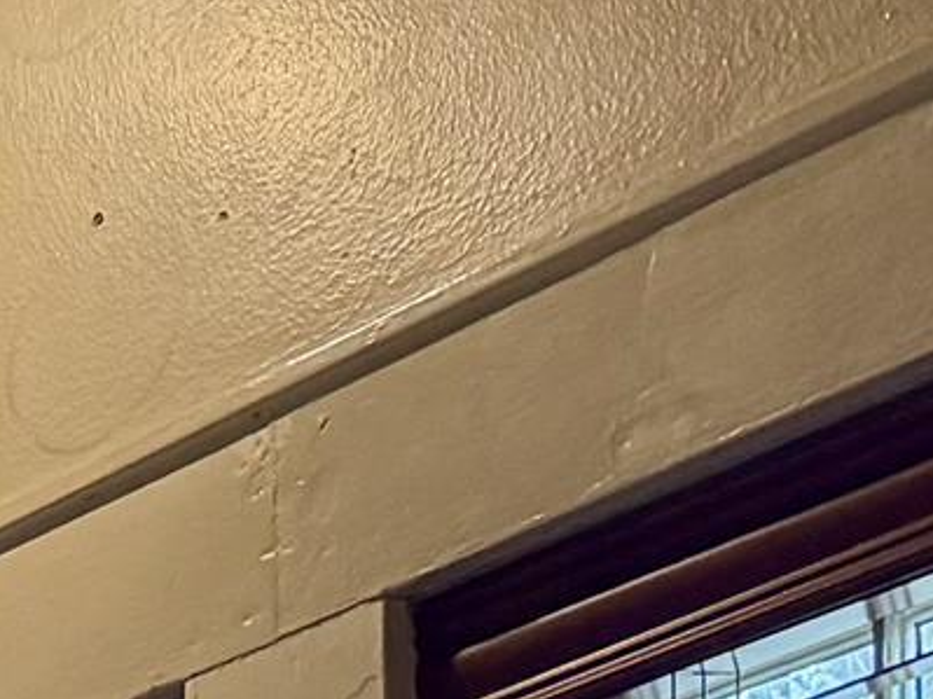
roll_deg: -2.2
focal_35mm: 185
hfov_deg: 9.5
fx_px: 4985
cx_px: -1349
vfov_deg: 7.0
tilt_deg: +5.4
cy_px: 2235
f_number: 1.78
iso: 250
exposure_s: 1/120
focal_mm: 6.76
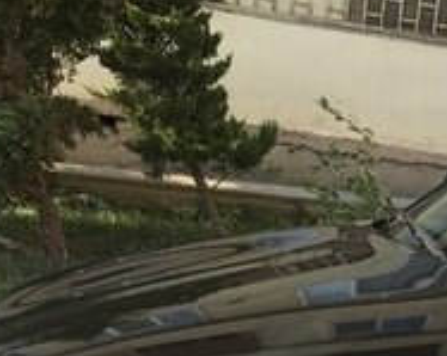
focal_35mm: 100
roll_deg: -9.5
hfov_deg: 17.7
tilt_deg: -18.6
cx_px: 624
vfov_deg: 14.7
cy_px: 458
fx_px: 1321
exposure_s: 1/407
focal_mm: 4.15
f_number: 2.2
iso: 25
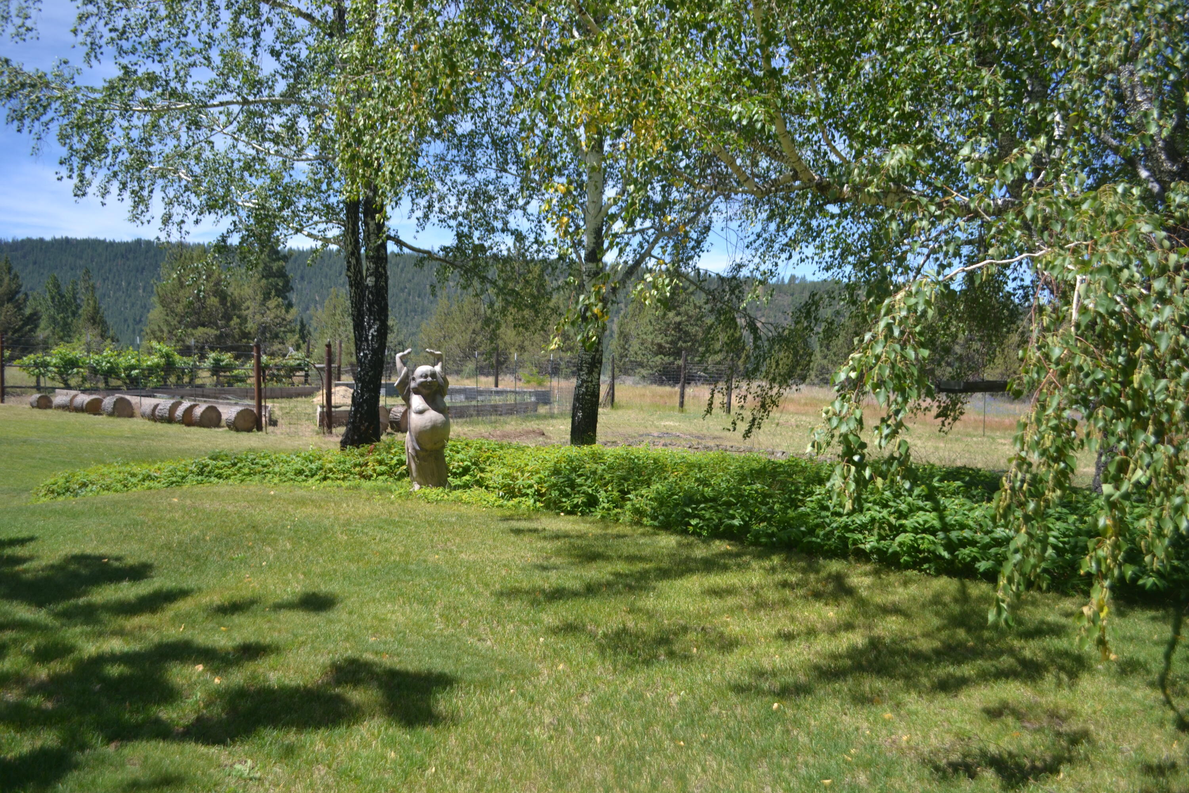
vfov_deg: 47.9
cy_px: 396
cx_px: 594
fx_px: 892
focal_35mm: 27
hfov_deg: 67.4
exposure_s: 1/640
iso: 100
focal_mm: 18
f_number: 3.5
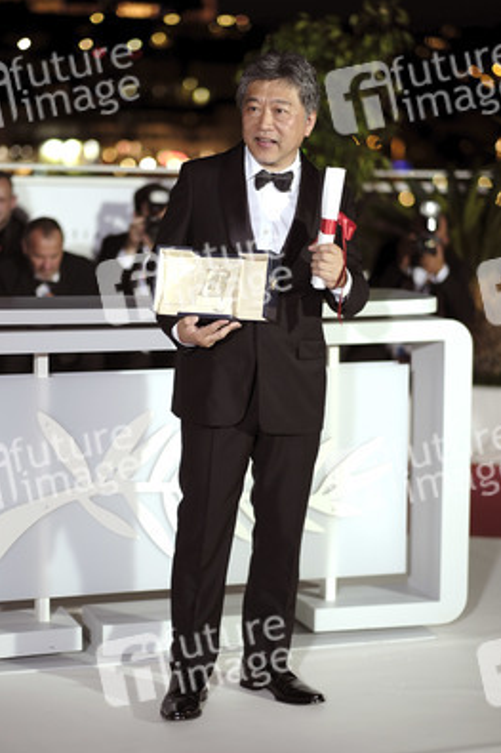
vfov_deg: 23.9
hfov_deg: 16.1
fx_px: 1776
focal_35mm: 85
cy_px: 376
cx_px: 250
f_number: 1.2
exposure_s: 1/160
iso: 500
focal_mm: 56
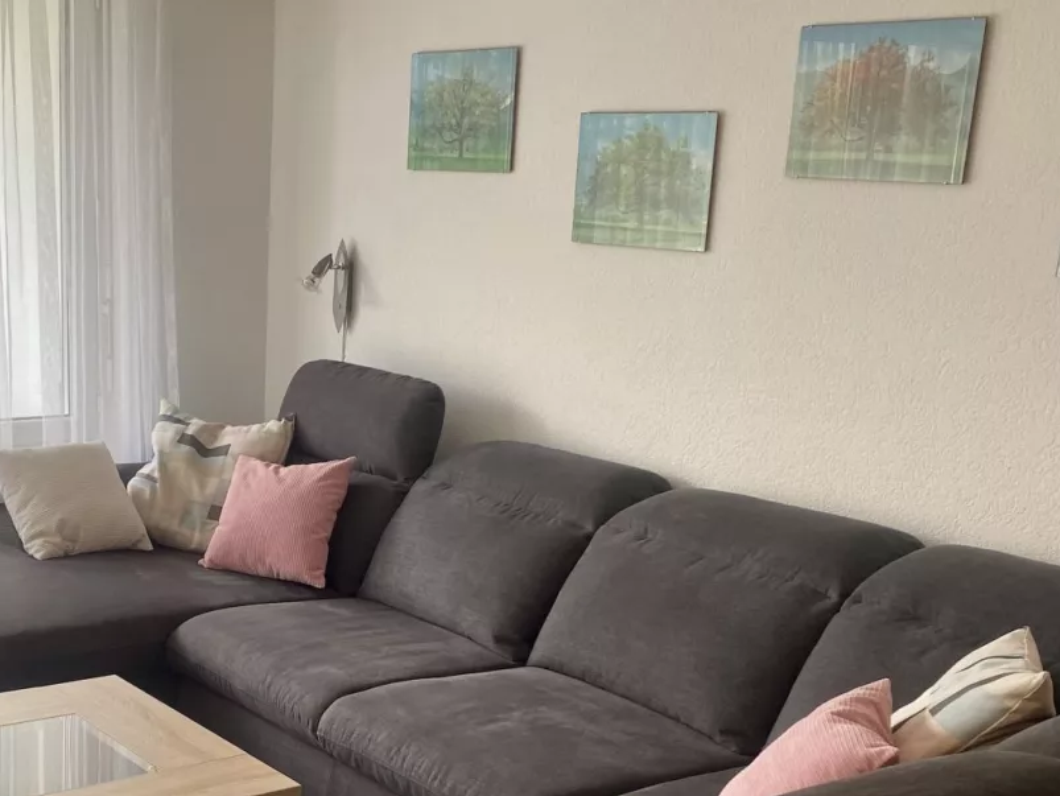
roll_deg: -1.7
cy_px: 600
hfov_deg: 36.1
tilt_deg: -16.9
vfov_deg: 27.7
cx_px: 294
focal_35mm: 52
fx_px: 1593
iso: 64
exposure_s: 1/100
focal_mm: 4.25
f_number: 1.8
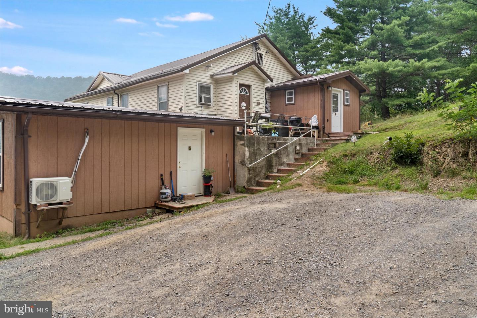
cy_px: 159
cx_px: 238
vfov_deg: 51.3
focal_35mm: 25
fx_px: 331
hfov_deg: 71.5
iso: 1250
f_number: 8
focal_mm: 25
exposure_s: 1/160
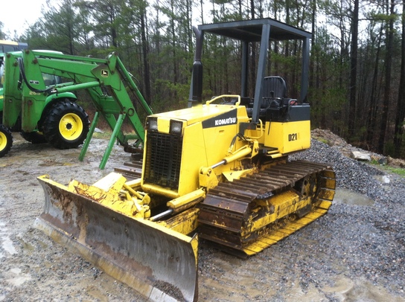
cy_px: 151
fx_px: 409
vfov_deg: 40.6
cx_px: 202
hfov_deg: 52.7
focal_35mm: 35
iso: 100
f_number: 2.8
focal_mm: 3.85
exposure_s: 1/120
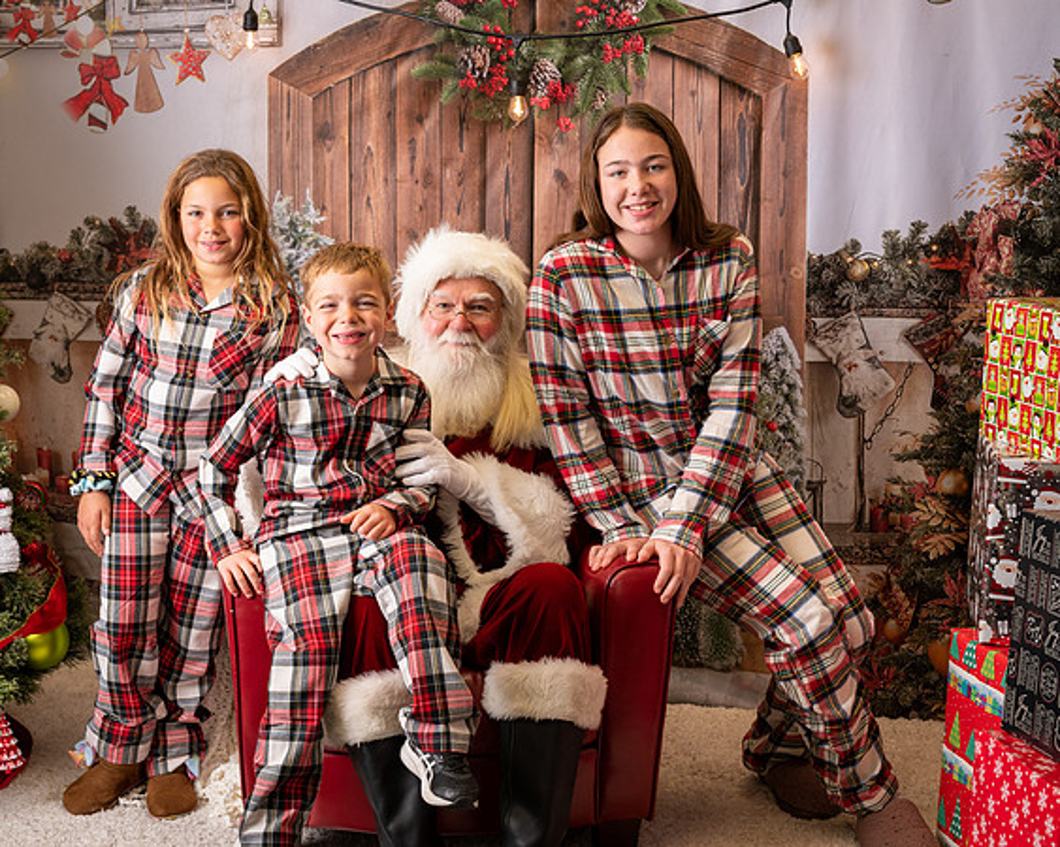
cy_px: 381
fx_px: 1944
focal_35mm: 62
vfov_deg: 24.6
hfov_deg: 30.3
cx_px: 360
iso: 100
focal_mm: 50
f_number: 7.1
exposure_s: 1/100
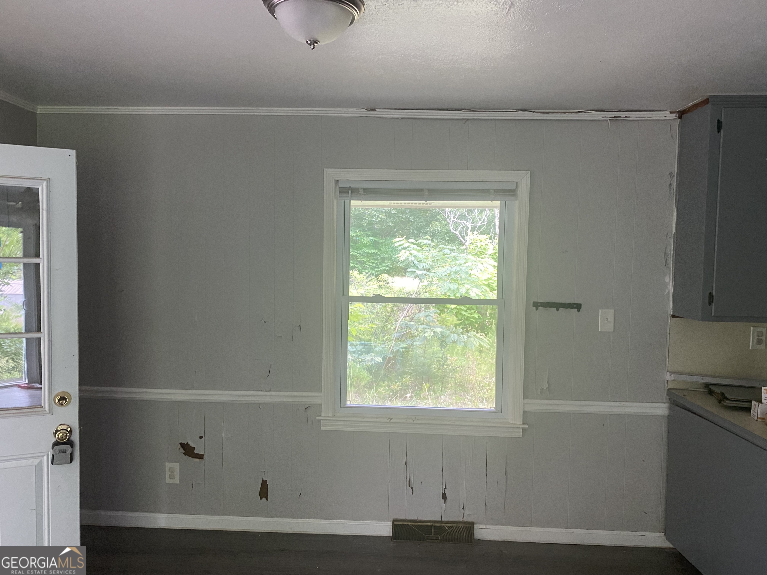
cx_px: 384
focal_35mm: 26
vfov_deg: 53.1
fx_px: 576
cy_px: 288
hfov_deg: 67.3
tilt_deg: -6.2
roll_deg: -1.1
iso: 250
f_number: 1.8
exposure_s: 1/60
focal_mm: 4.25
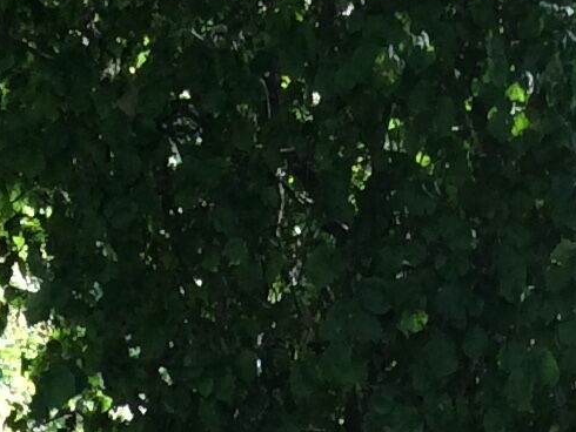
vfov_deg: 8.0
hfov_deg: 11.7
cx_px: 146
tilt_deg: -13.9
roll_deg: +0.7
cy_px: 1119
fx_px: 2813
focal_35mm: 169
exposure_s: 1/118
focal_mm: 3.3
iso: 32
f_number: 2.4
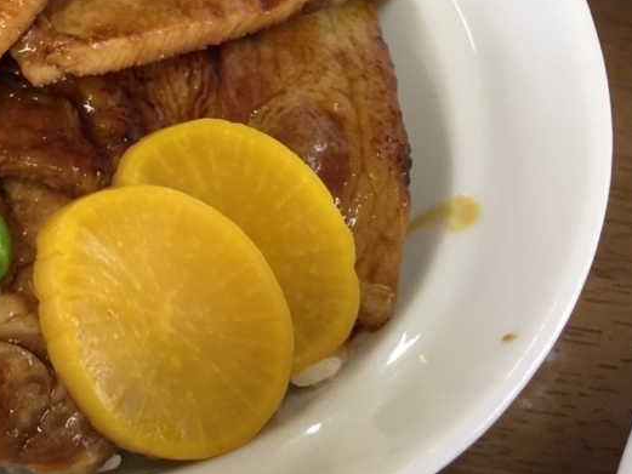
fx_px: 1041
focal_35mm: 57
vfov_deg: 25.3
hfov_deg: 31.7
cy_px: 108
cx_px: 28
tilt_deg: -56.9
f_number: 2.2
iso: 160
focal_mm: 4.15
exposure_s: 1/33
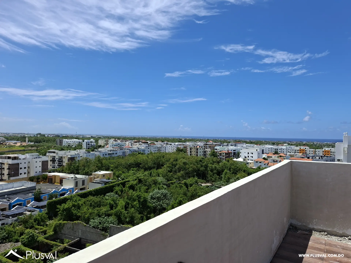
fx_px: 233
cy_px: 132
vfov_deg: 58.9
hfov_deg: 73.9
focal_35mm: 23
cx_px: 176
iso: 50
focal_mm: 5.54
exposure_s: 1/2315
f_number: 1.8
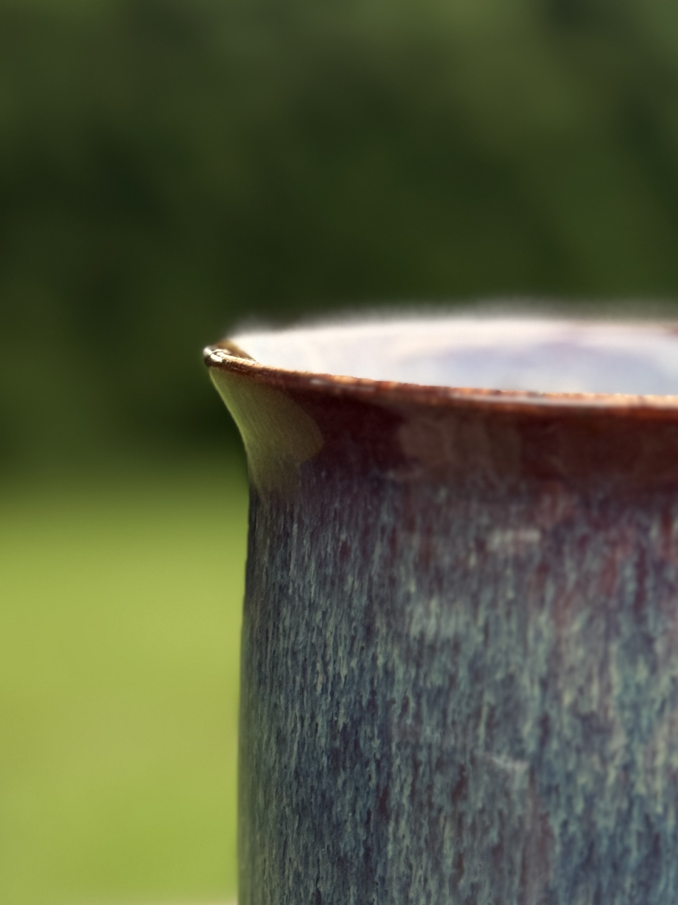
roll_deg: -0.7
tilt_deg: -13.0
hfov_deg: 14.5
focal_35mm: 101
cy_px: 676
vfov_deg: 19.3
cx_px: 652
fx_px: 2638
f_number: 1.78
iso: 80
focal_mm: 6.76
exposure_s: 1/487
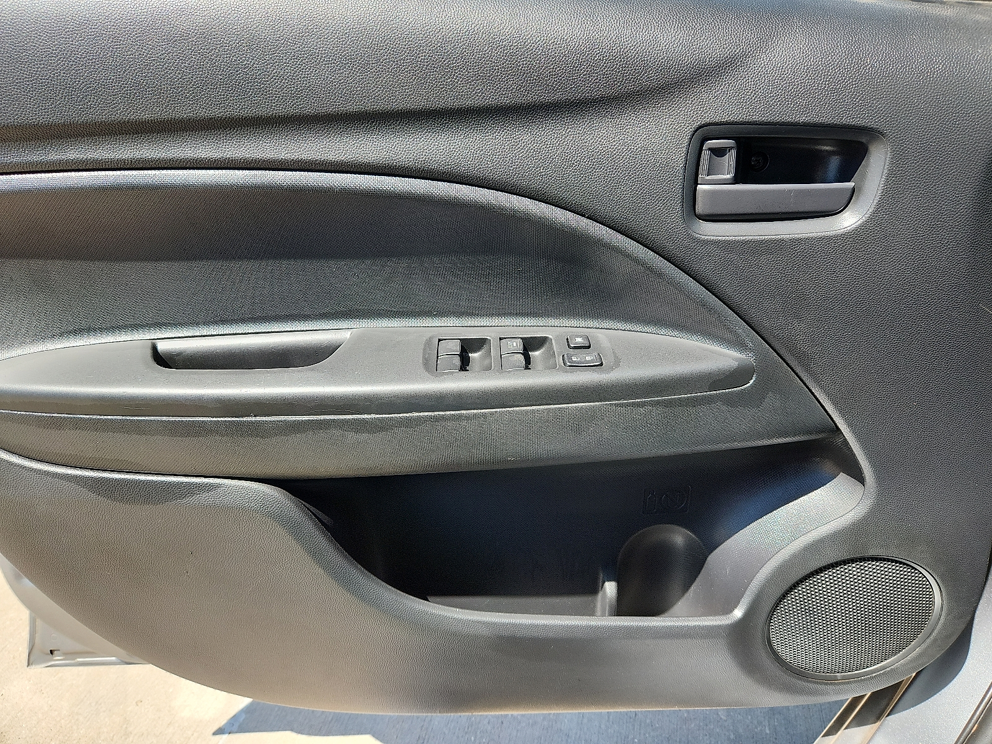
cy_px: 372
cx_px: 496
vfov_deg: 58.9
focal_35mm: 23
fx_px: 659
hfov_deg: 73.9
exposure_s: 1/400
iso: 50
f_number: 1.8
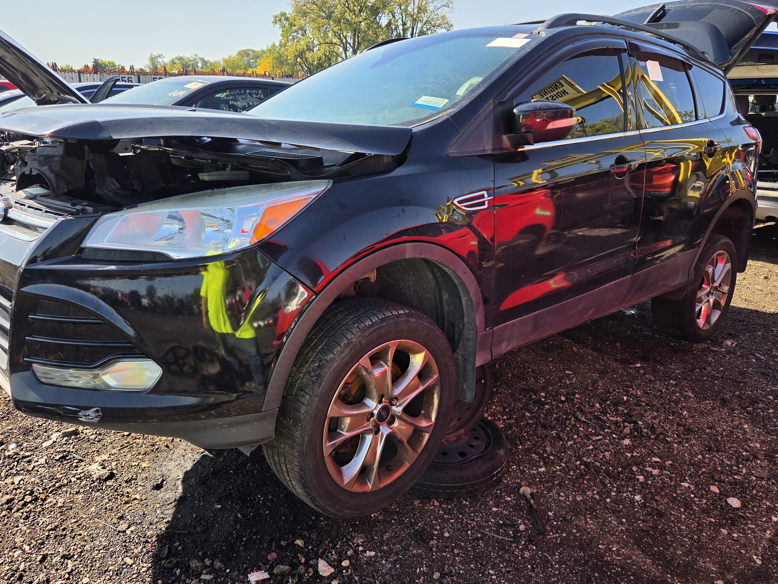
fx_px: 584
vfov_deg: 53.0
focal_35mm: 26
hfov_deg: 67.3
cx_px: 376
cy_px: 264
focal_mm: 5.4
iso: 80
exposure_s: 1/3381
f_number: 1.8
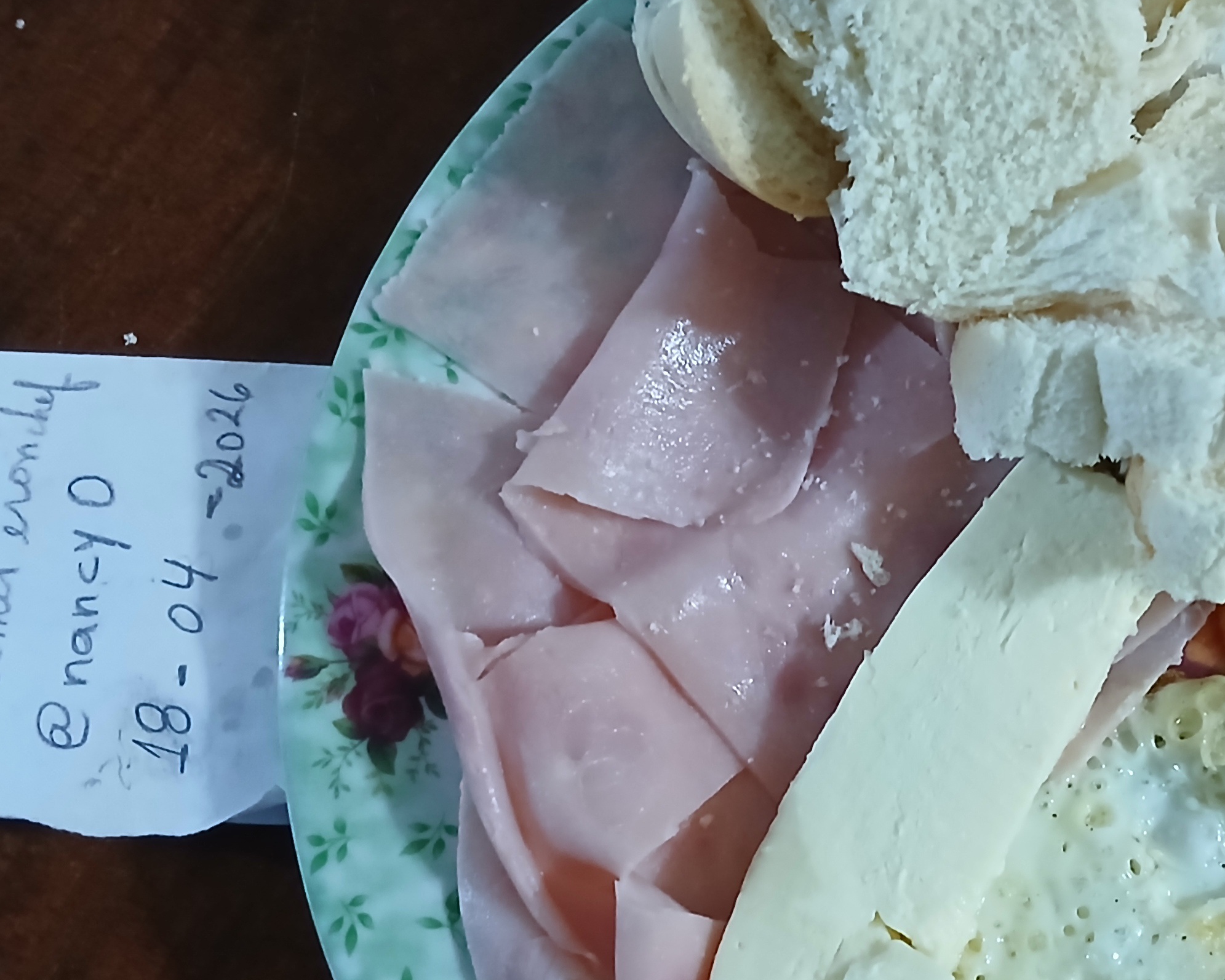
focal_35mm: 52
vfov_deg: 29.0
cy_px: 627
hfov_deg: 34.7
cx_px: 1014
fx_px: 1885
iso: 500
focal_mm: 3.98
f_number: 1.8
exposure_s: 1/20
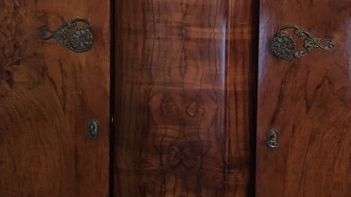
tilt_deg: -5.5
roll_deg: -1.7
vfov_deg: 19.2
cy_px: -1
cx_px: 221
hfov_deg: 34.2
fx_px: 568
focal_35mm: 61
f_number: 2.2
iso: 320
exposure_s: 1/17
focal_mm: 4.15
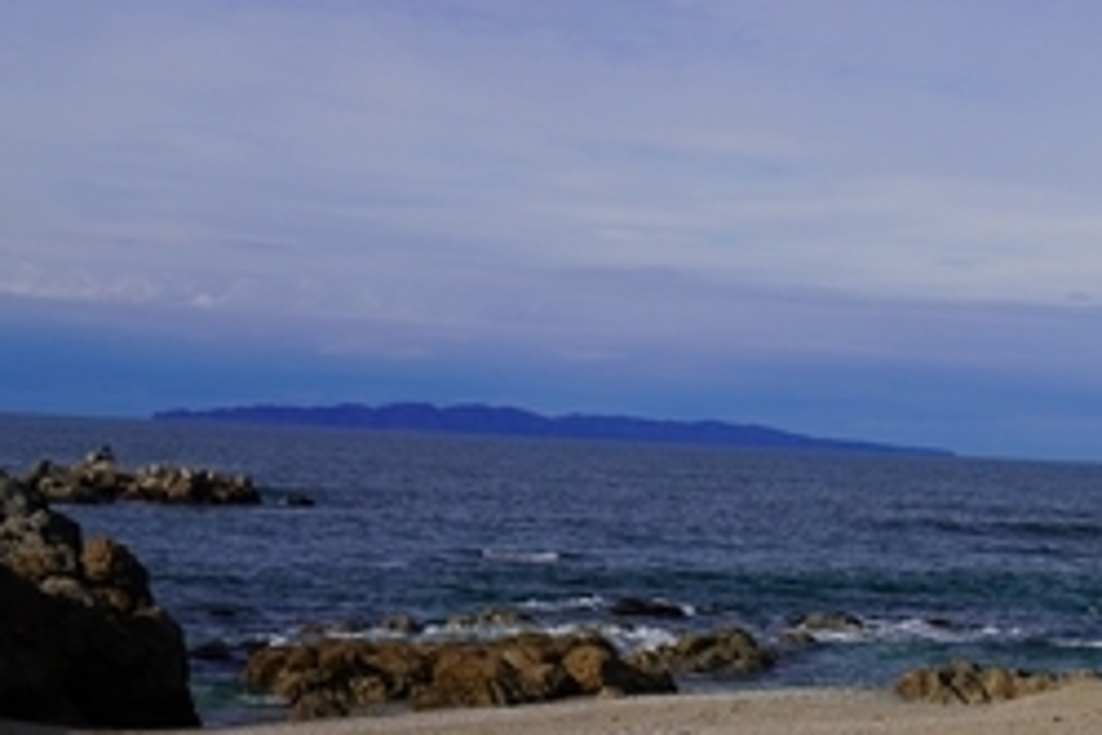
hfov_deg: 22.3
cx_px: 1589
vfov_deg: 16.7
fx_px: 2357
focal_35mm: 77
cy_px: 954
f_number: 8
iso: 100
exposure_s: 1/640
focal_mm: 24
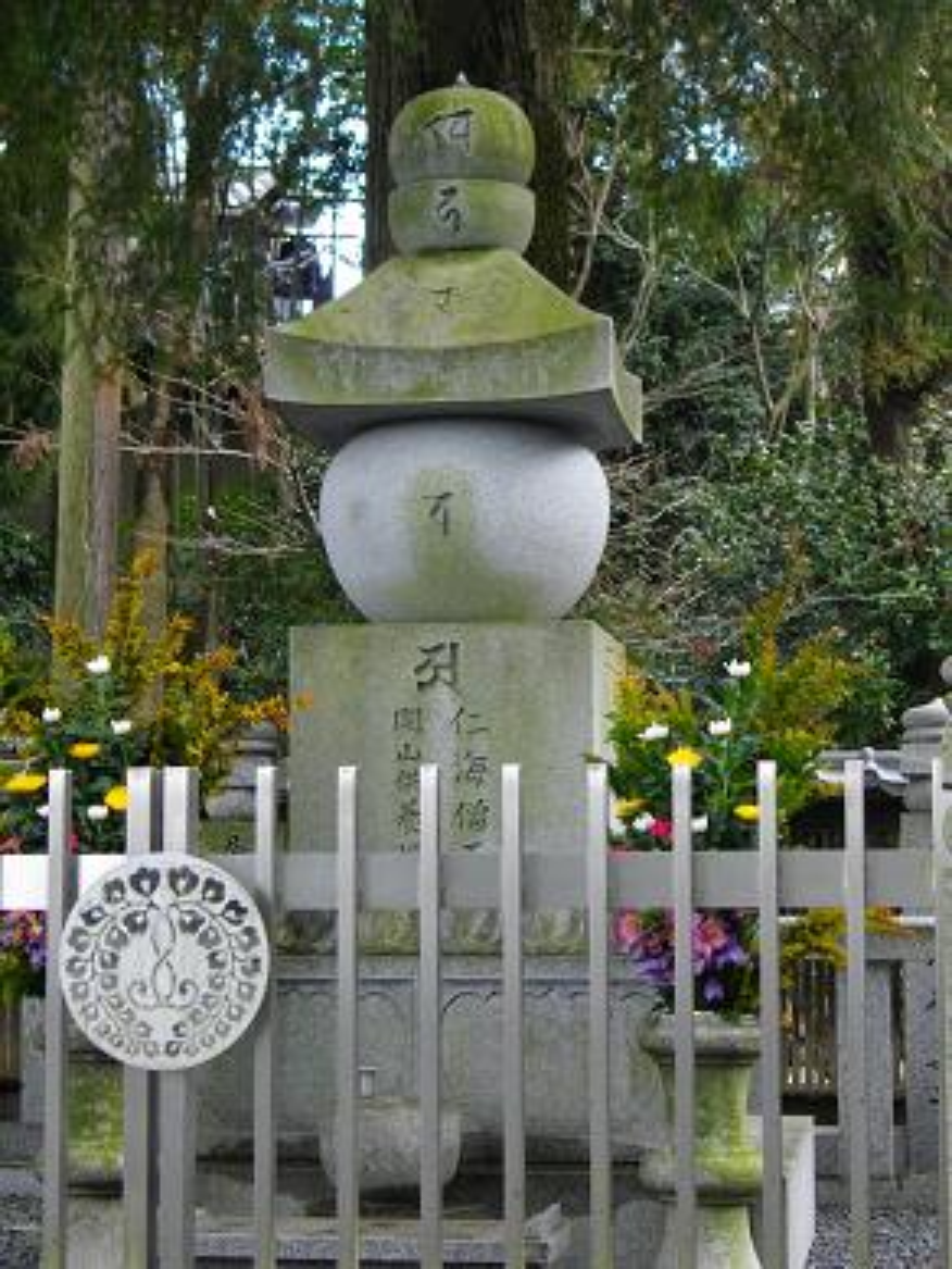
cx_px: 476
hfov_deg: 19.1
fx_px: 2822
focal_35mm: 77
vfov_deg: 25.3
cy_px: 634
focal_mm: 13.7
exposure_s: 1/80
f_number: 4.6
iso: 307
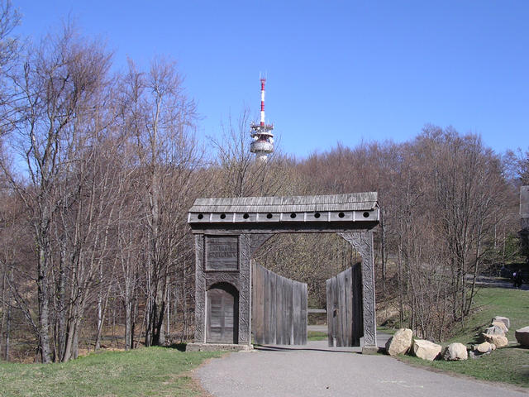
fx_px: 581
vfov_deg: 37.7
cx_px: 264
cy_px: 198
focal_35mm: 38
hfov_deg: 49.0
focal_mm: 5.8
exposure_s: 1/212
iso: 100
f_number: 5.6
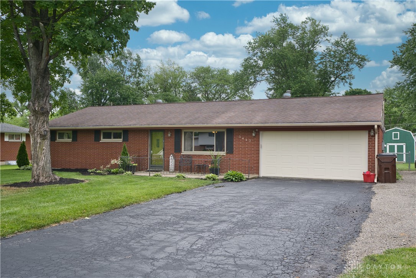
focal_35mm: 35
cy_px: 139
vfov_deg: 37.9
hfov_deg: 54.4
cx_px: 208
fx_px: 404
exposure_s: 1/60
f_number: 10
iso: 100
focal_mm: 35
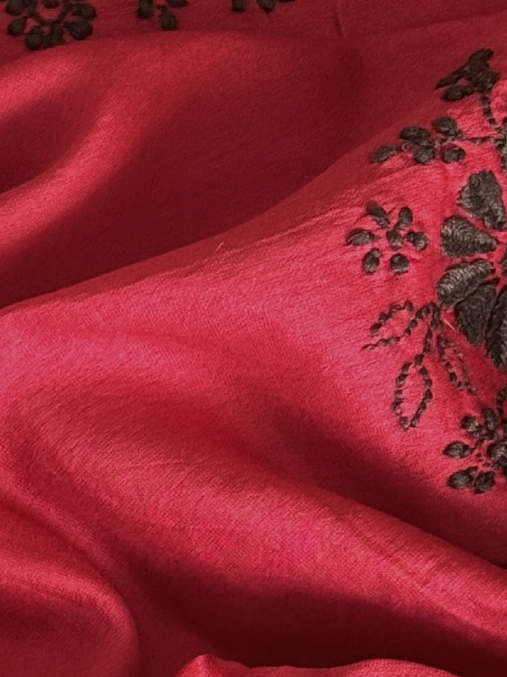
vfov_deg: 11.2
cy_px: 625
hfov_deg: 8.4
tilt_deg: -75.1
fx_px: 3418
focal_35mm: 175
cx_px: -36
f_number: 1.78
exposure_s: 1/40
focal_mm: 6.76
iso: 500
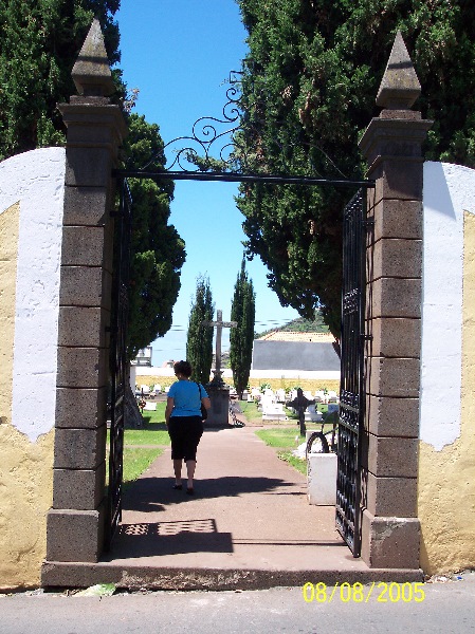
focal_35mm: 38
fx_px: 696
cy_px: 317
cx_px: 238
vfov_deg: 49.0
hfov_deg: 37.7
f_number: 4.8
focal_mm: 8
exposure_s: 1/350
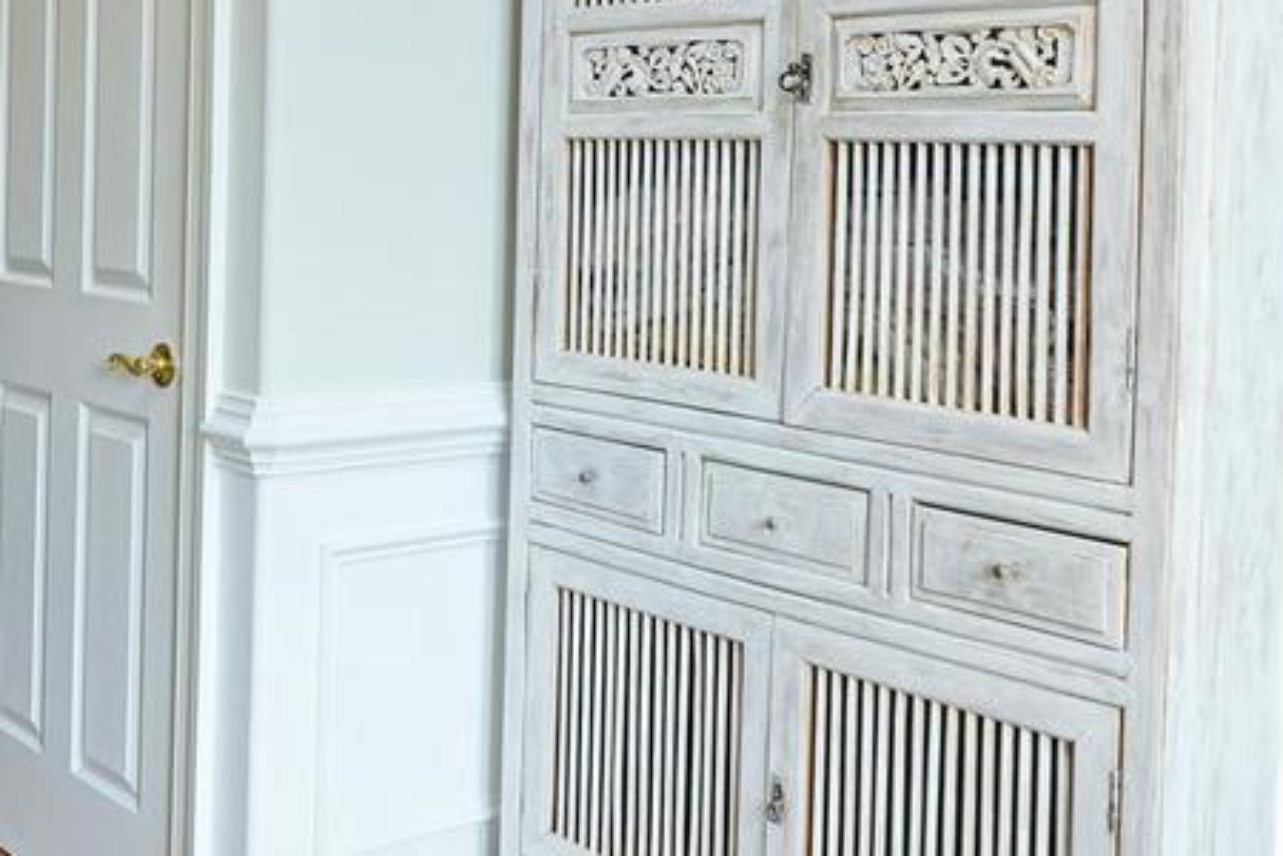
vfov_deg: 27.5
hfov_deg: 40.0
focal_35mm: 48
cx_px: 319
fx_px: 1711
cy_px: 174
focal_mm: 10
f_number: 3.2
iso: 100
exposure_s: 1/40
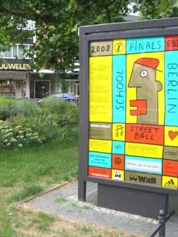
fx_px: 349
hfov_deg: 28.0
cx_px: 37
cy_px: 119
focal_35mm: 51
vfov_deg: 37.5
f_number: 4.3
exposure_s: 1/320
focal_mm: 6.2
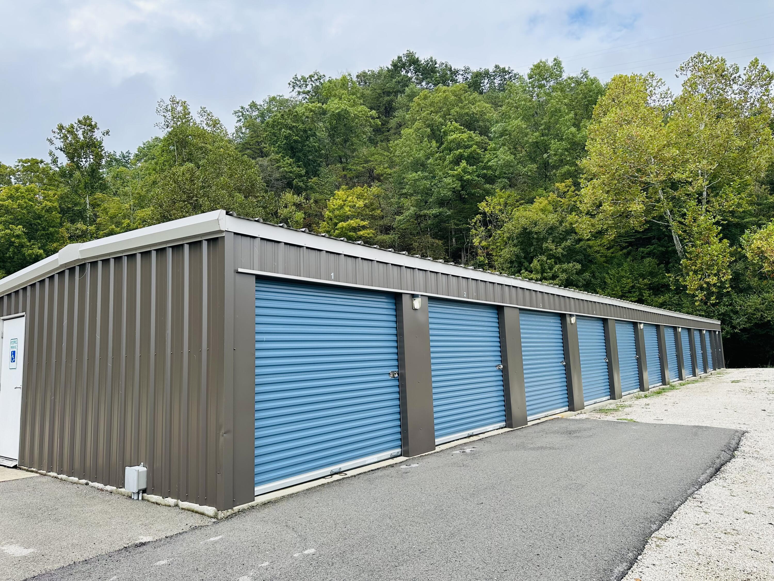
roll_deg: +2.5
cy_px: 290
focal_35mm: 24
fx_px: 537
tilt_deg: +5.7
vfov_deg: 56.8
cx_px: 387
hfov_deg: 71.6
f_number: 1.78
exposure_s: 1/1639
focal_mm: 6.86
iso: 80
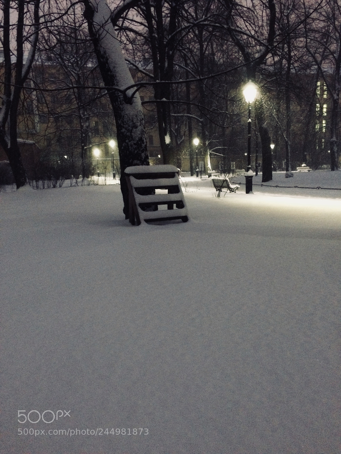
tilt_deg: -6.7
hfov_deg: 48.2
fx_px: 381
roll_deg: +0.7
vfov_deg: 61.7
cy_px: 227
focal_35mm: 29
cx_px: 170
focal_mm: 4.15
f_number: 2.2
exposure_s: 1/17
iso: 320
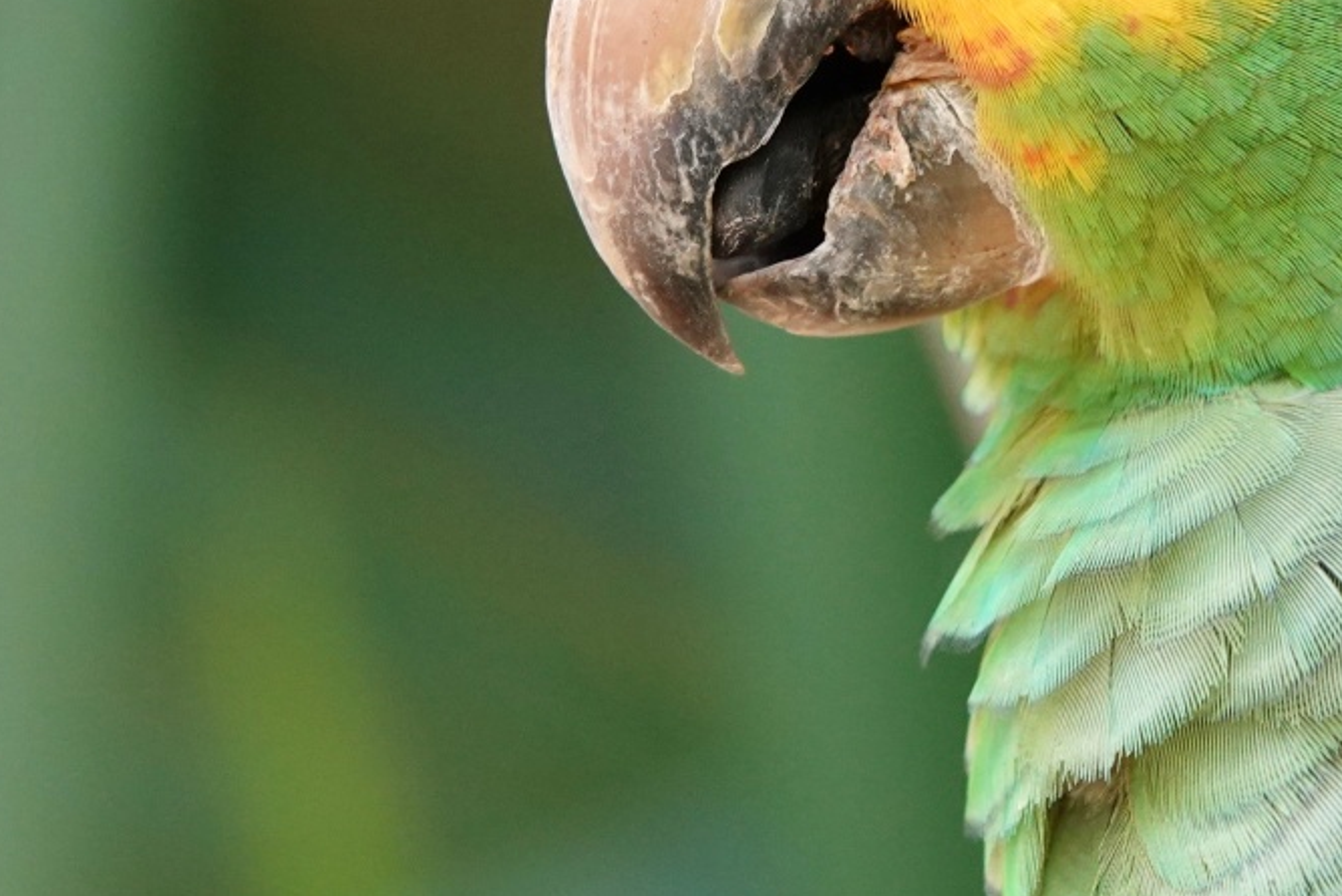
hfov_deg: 2.4
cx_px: 1227
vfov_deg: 1.6
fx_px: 31393
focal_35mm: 842
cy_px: 158
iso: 500
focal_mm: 128.6
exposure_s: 1/250
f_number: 4
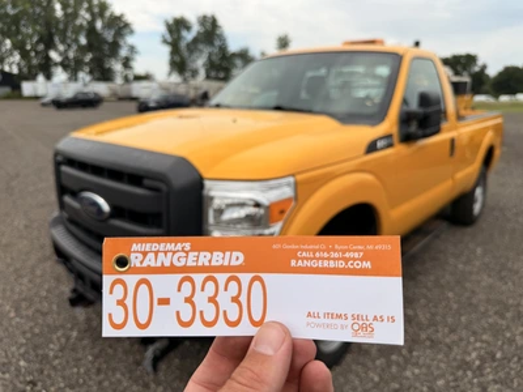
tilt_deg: -15.3
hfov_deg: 71.6
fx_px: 363
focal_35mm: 24
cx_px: 262
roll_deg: -0.9
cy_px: 196
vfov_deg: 56.8
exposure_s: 1/4673
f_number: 1.78
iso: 80
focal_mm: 6.76
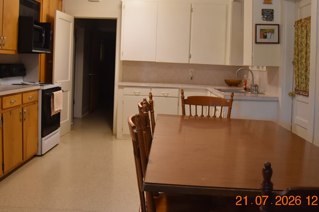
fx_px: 345
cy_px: 70
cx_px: 151
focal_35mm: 39
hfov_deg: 49.5
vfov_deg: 33.9
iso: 640
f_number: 4
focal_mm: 18
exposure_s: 1/60
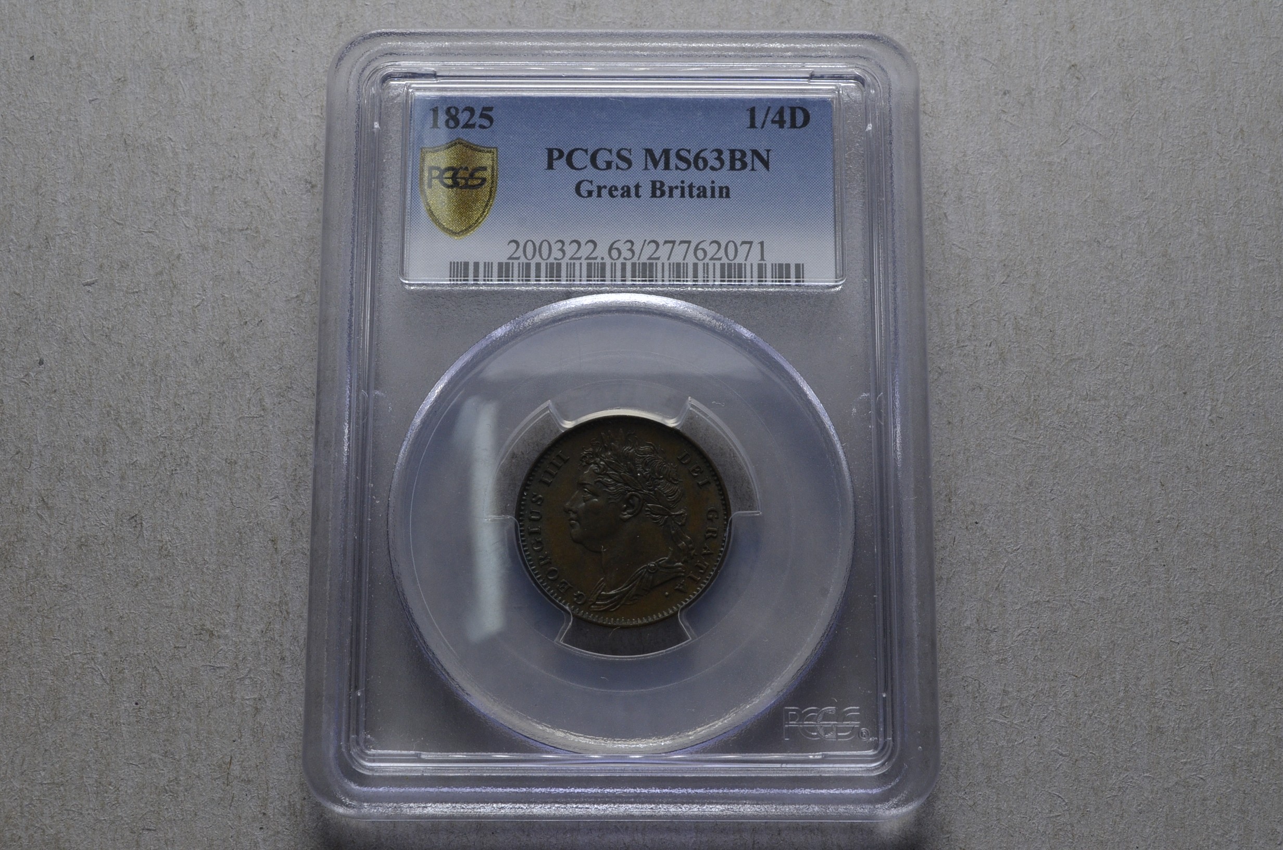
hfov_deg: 39.0
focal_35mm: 51
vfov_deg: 26.4
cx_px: 642
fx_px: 1814
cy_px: 425
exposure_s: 1/250
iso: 400
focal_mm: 34
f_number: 14
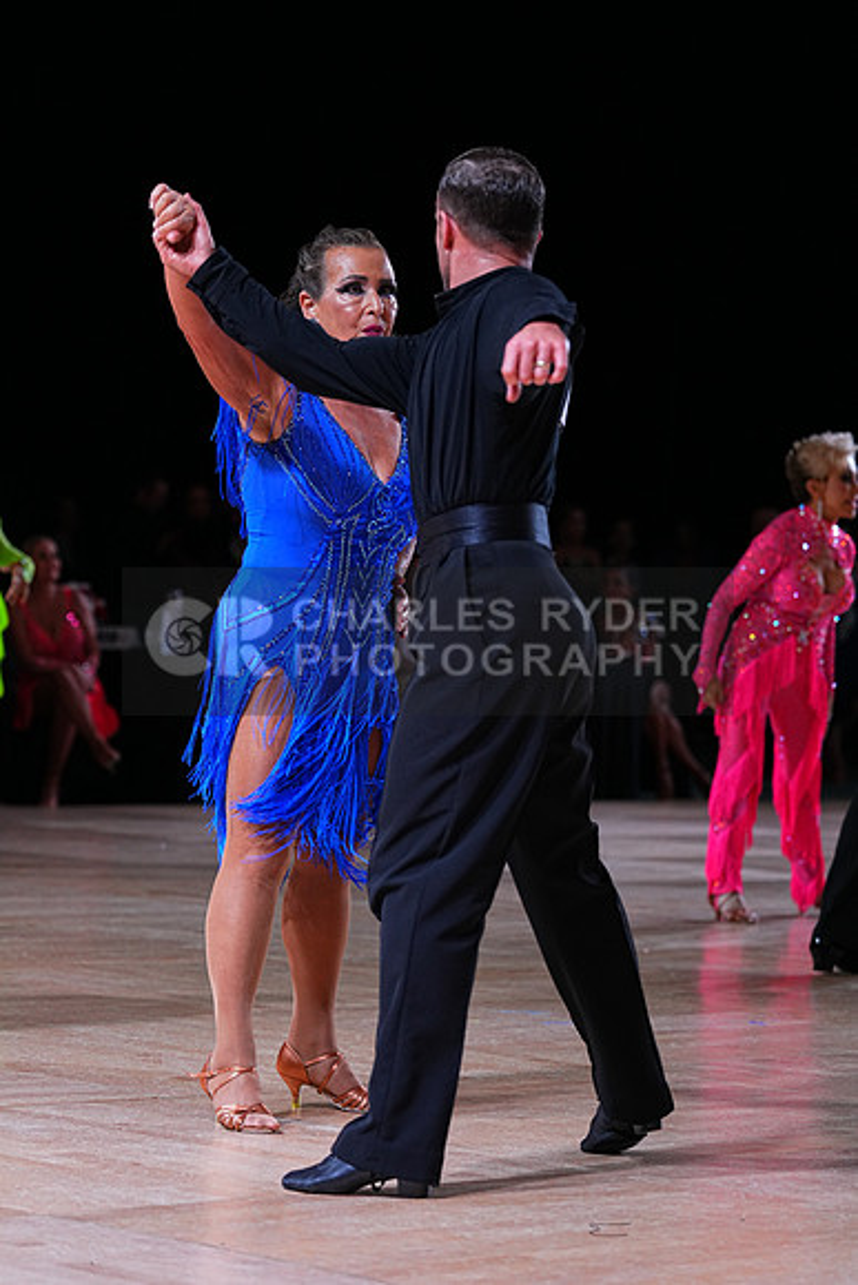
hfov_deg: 11.6
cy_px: 642
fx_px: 4216
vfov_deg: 17.3
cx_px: 429
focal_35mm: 118
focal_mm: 118
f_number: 4
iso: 1250
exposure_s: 1/400
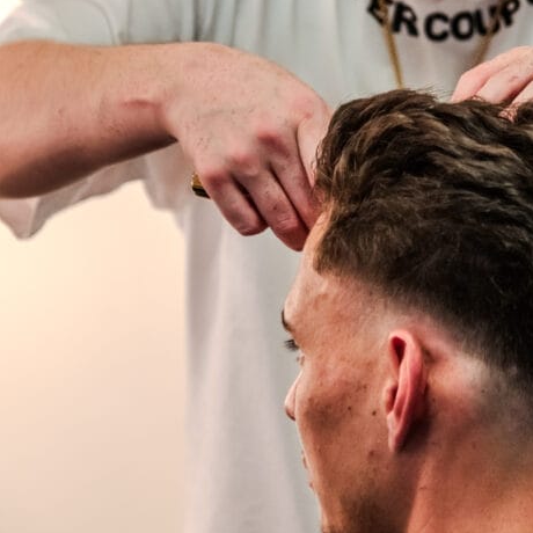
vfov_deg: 8.6
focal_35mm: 202
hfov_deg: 8.6
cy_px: 109
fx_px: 3519
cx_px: 425
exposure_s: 1/500
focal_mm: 95
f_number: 4
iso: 1000
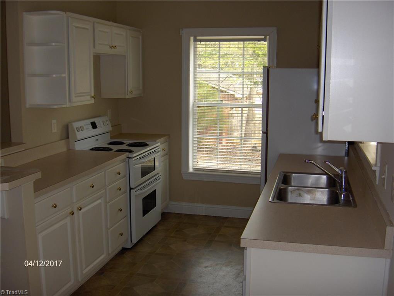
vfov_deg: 36.9
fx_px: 445
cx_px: 197
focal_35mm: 39
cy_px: 148
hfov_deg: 47.8
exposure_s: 1/60
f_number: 2.8
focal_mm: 8
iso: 100
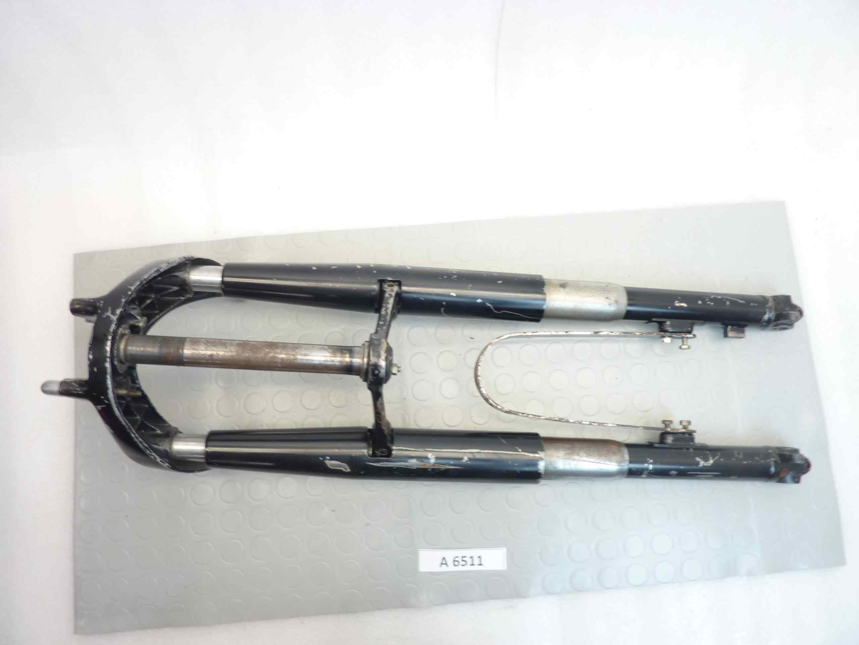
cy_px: 322
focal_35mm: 25
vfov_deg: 54.9
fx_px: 620
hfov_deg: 69.4
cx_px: 430
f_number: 3.3
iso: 80
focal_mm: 4.1
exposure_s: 1/10
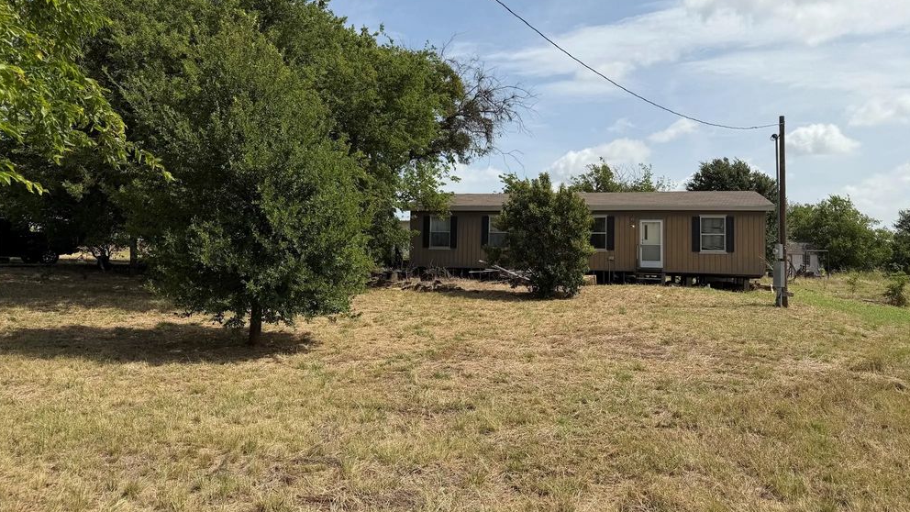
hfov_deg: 69.9
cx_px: 465
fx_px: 651
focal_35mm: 27
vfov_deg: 42.8
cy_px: 222
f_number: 1.78
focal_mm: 6.76
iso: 80
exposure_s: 1/6711
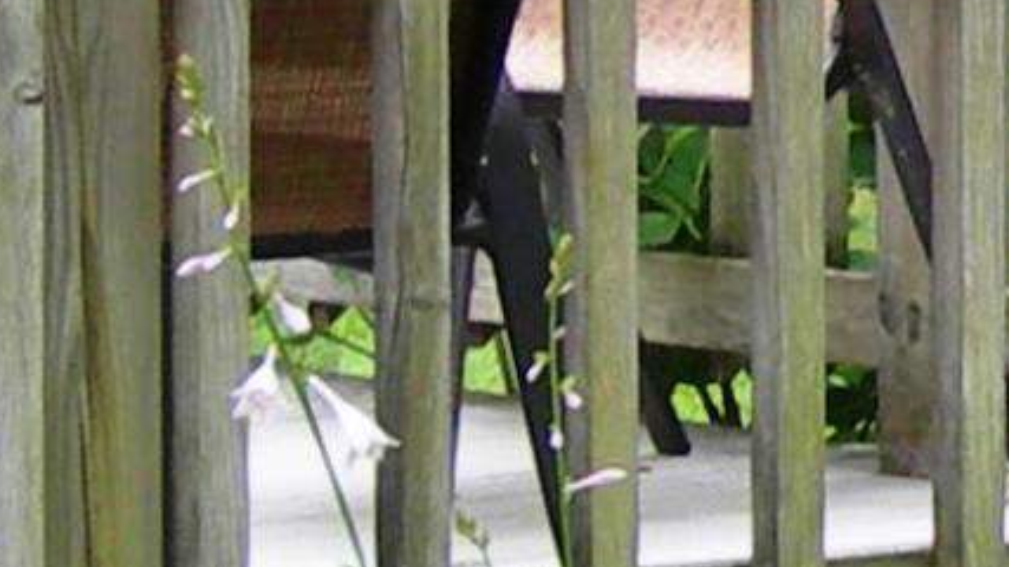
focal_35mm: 314
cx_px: 2091
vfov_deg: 3.9
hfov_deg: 6.6
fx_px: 8399
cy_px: -9
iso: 50
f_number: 2.9
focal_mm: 8.5
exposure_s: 1/71.2
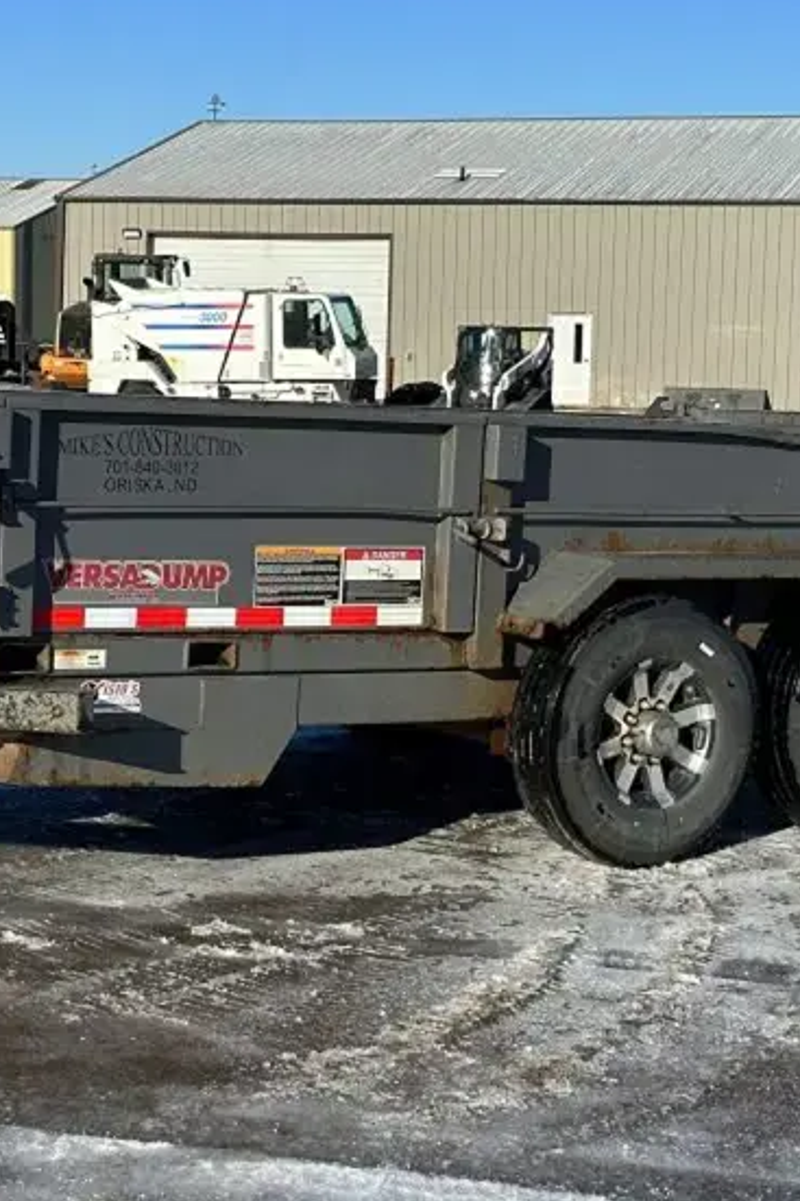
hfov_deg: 15.6
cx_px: 198
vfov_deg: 23.4
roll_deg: -1.9
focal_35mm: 87
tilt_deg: -8.2
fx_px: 2902
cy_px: 599
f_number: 1.78
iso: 64
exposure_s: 1/5556
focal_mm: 6.86
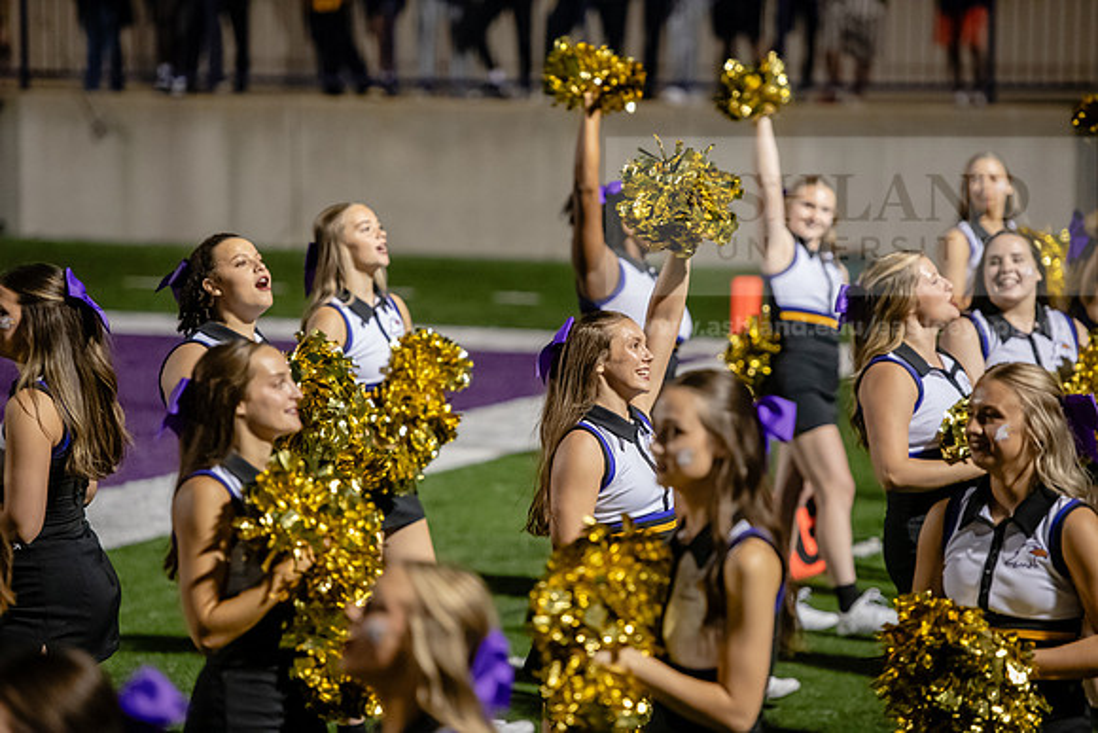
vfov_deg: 7.9
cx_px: 549
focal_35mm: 175
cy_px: 366
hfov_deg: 11.7
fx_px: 5338
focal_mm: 175
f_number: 3.2
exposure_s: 1/500
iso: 4000
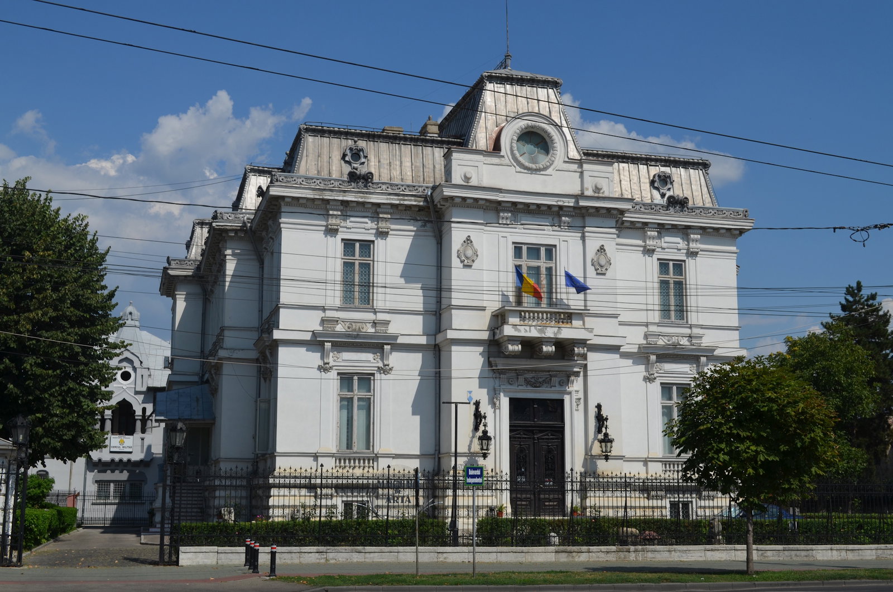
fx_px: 1114
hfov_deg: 43.7
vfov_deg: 29.7
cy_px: 296
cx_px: 446
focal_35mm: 45
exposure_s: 1/400
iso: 100
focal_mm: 30
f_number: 10
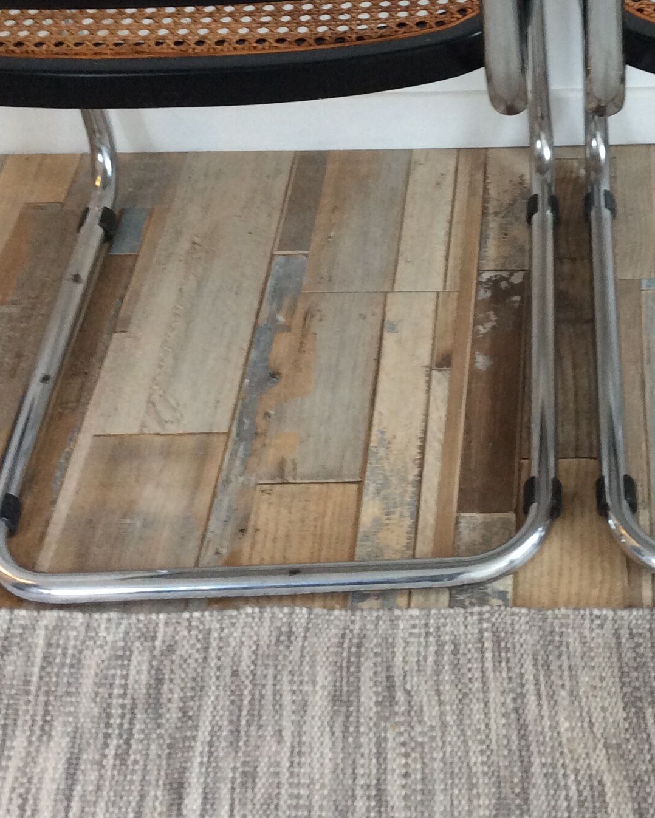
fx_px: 1454
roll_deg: +2.9
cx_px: 566
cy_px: 202
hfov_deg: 24.8
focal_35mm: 60
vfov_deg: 30.9
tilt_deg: -40.9
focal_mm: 3.3
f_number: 2.4
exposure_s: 1/25
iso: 80
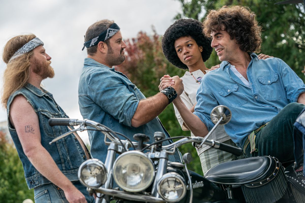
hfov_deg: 21.5
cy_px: 102
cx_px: 152
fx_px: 805
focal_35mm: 95
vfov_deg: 14.4
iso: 800
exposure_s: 1/800
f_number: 4.5
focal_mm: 95
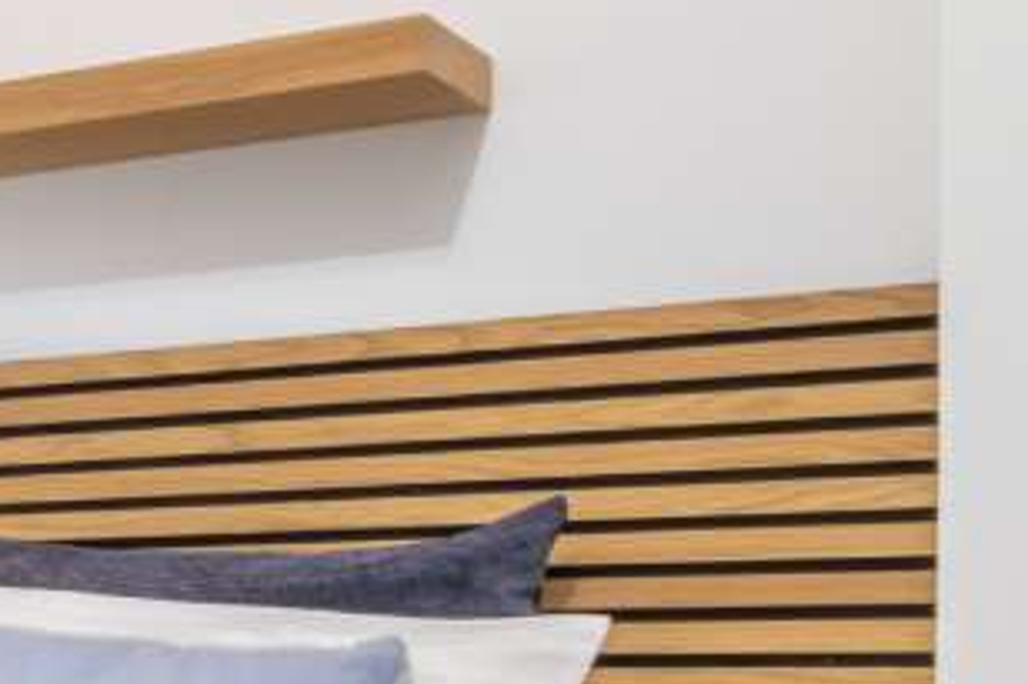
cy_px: 751
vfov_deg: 16.4
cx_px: -1055
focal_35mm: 80
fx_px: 2296
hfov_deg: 17.5
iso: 320
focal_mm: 11
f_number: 13
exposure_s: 1/200
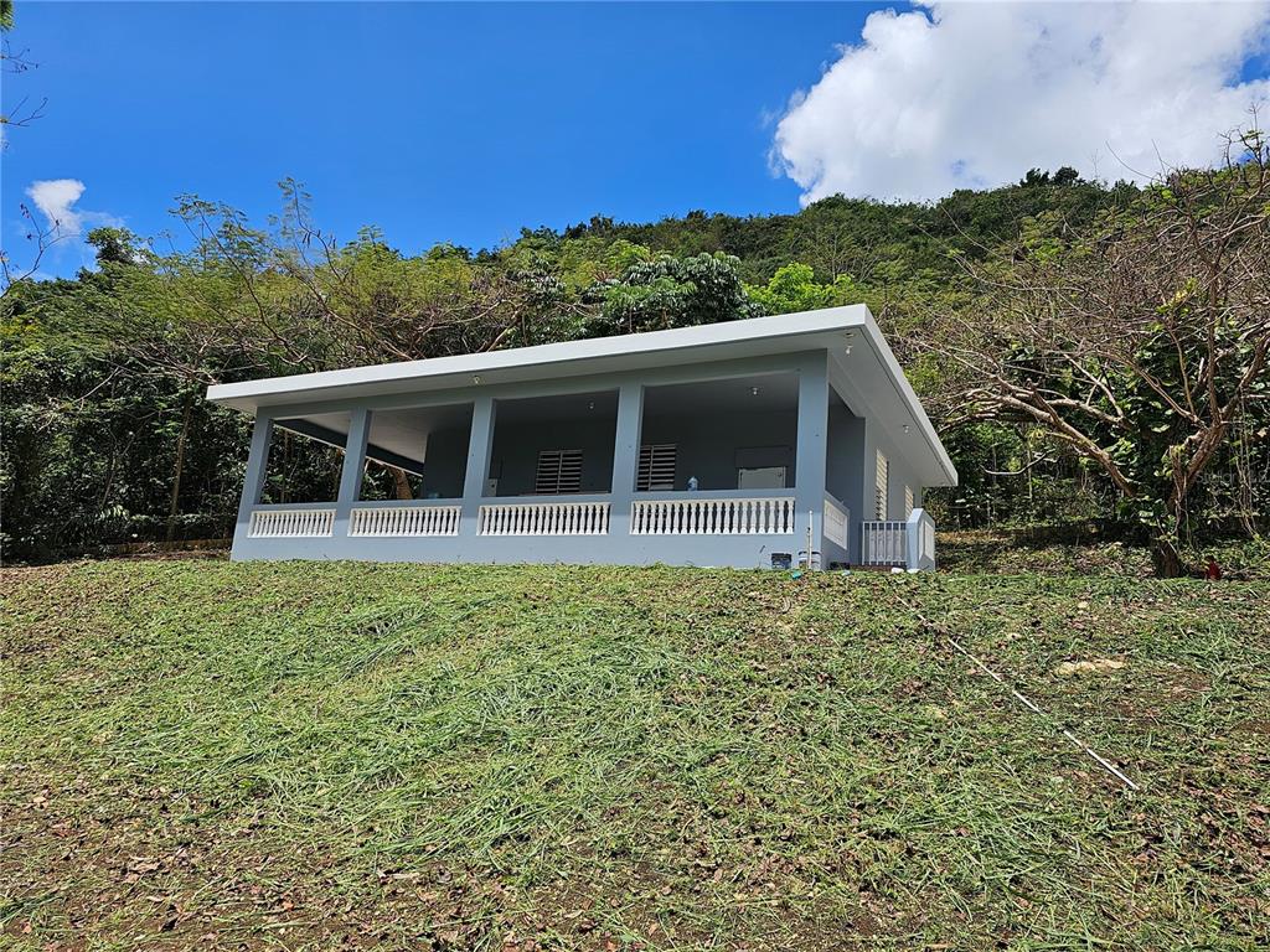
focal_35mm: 23
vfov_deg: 58.9
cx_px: 635
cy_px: 476
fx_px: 844
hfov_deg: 73.9
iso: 16
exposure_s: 1/1321
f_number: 1.7
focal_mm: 6.3
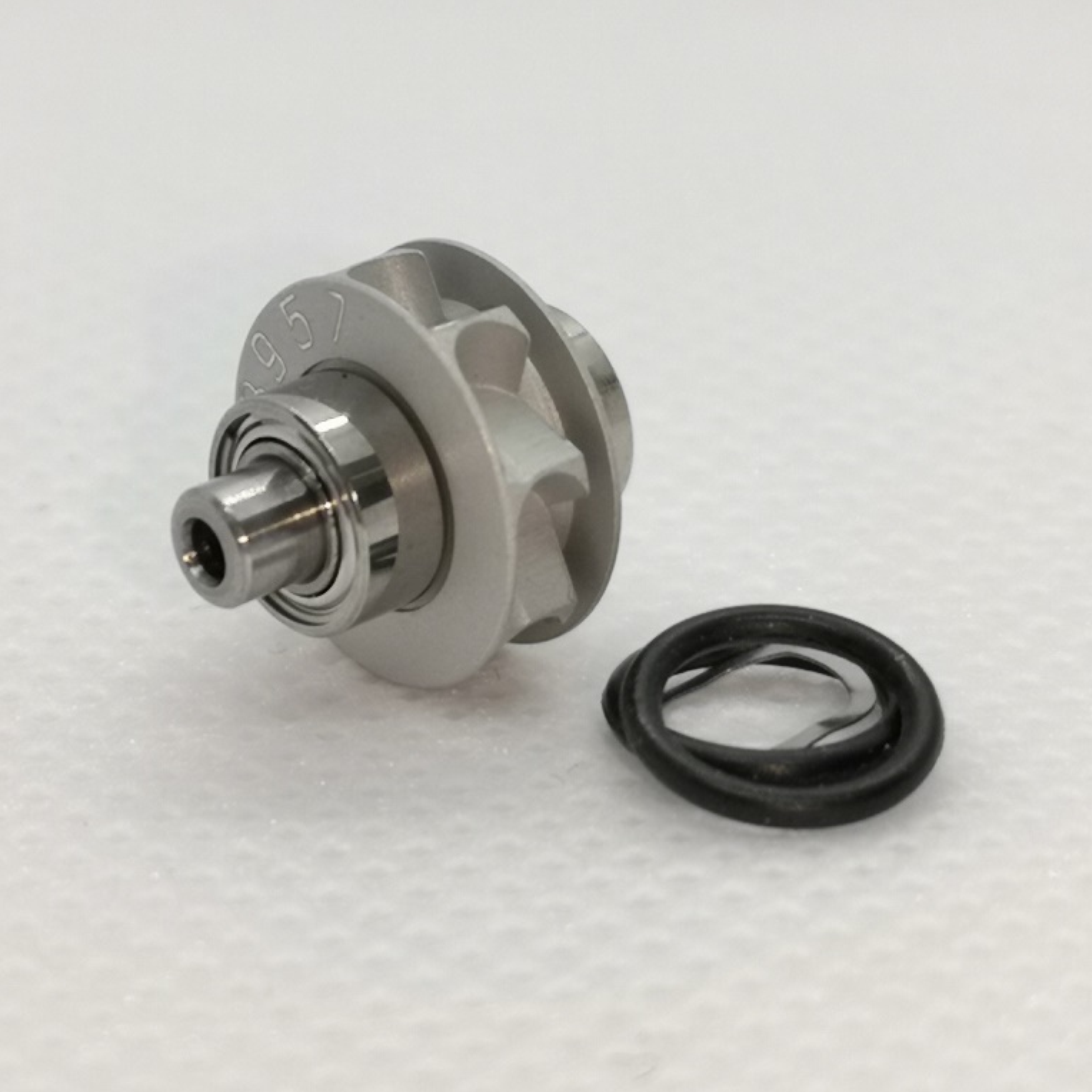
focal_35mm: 90
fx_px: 3212
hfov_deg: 19.3
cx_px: 455
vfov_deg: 19.3
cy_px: 545
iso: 50
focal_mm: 3.95
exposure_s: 1/106
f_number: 1.8
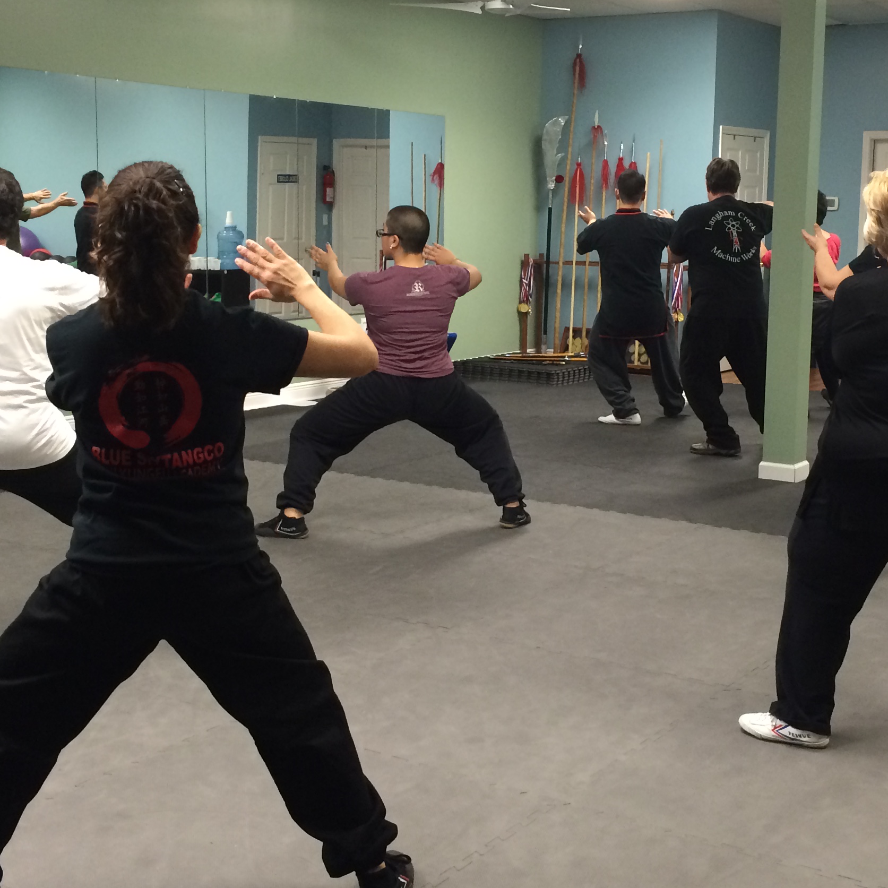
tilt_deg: -7.5
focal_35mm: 50
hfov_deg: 33.9
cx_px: 518
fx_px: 1451
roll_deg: +0.3
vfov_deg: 34.0
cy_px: 397
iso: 200
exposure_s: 1/30
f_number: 2.2
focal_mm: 4.15
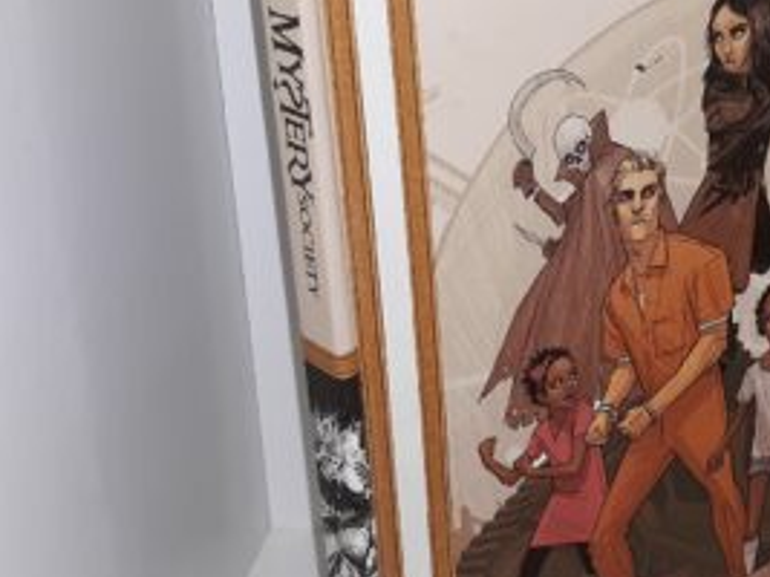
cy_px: 277
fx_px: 1401
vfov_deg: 23.3
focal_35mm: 63
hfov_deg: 30.0
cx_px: 620
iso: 50
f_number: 1.7
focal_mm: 3.7
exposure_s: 1/120
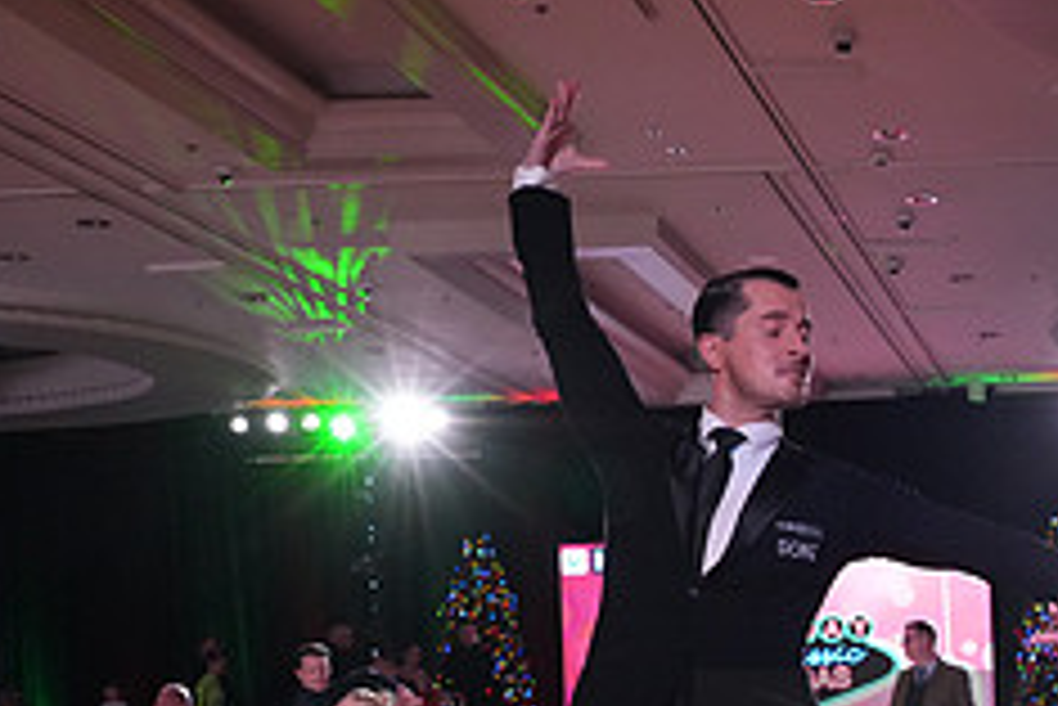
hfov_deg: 25.2
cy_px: 789
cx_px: 1184
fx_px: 2176
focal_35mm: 74
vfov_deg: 17.8
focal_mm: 30
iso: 5000
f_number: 6.3
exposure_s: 1/320
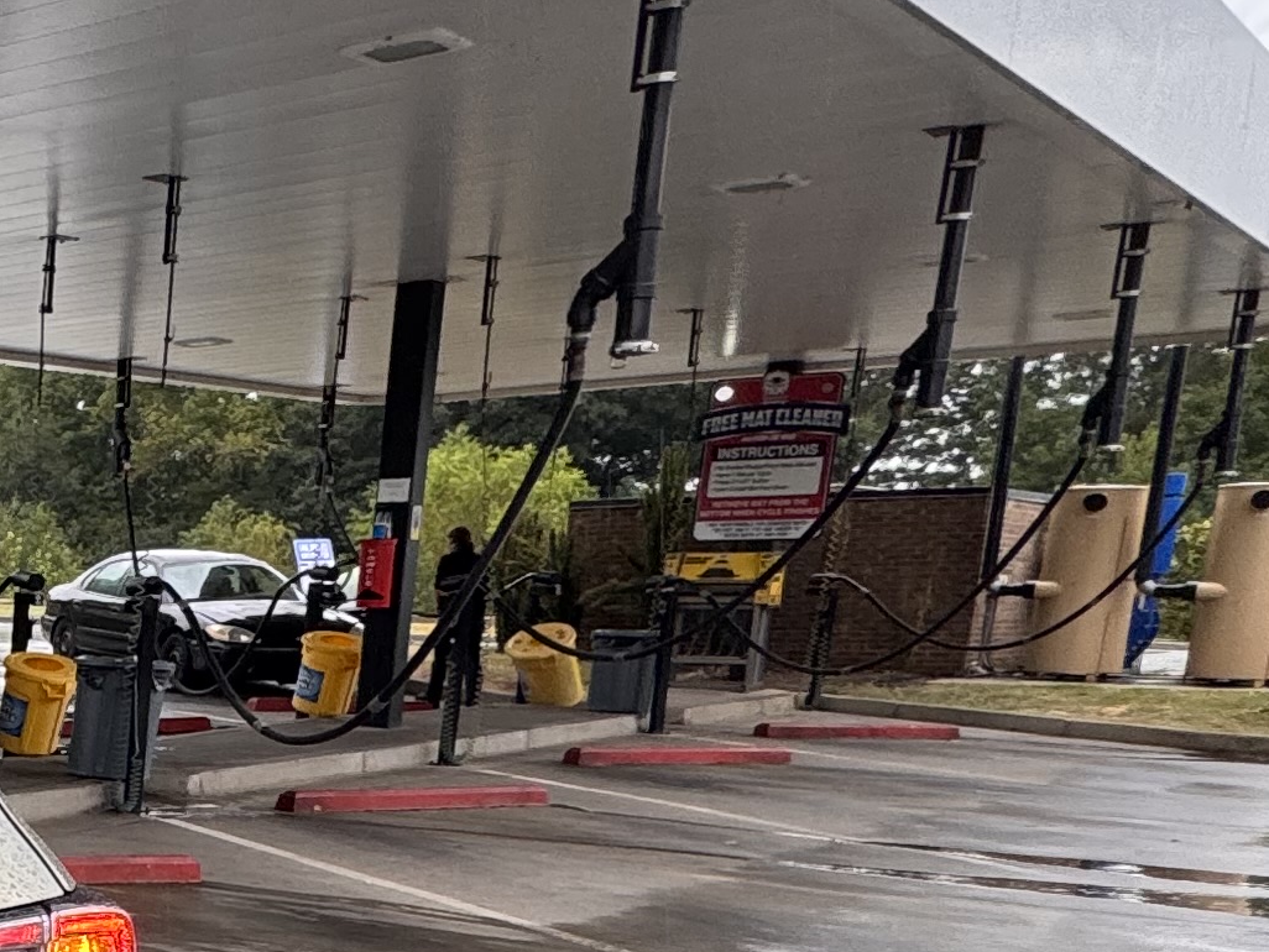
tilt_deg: -10.1
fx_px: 2017
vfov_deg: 25.2
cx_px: -774
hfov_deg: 24.4
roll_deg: +0.7
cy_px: 975
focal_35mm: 55
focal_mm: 2.22
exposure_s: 1/99
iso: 64
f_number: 2.2
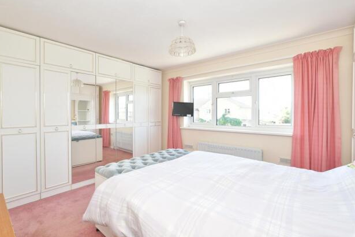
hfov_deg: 96.6
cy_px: 116
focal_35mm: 16
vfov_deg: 73.7
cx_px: 166
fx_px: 158
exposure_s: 1/10
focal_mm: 10
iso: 160
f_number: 7.1
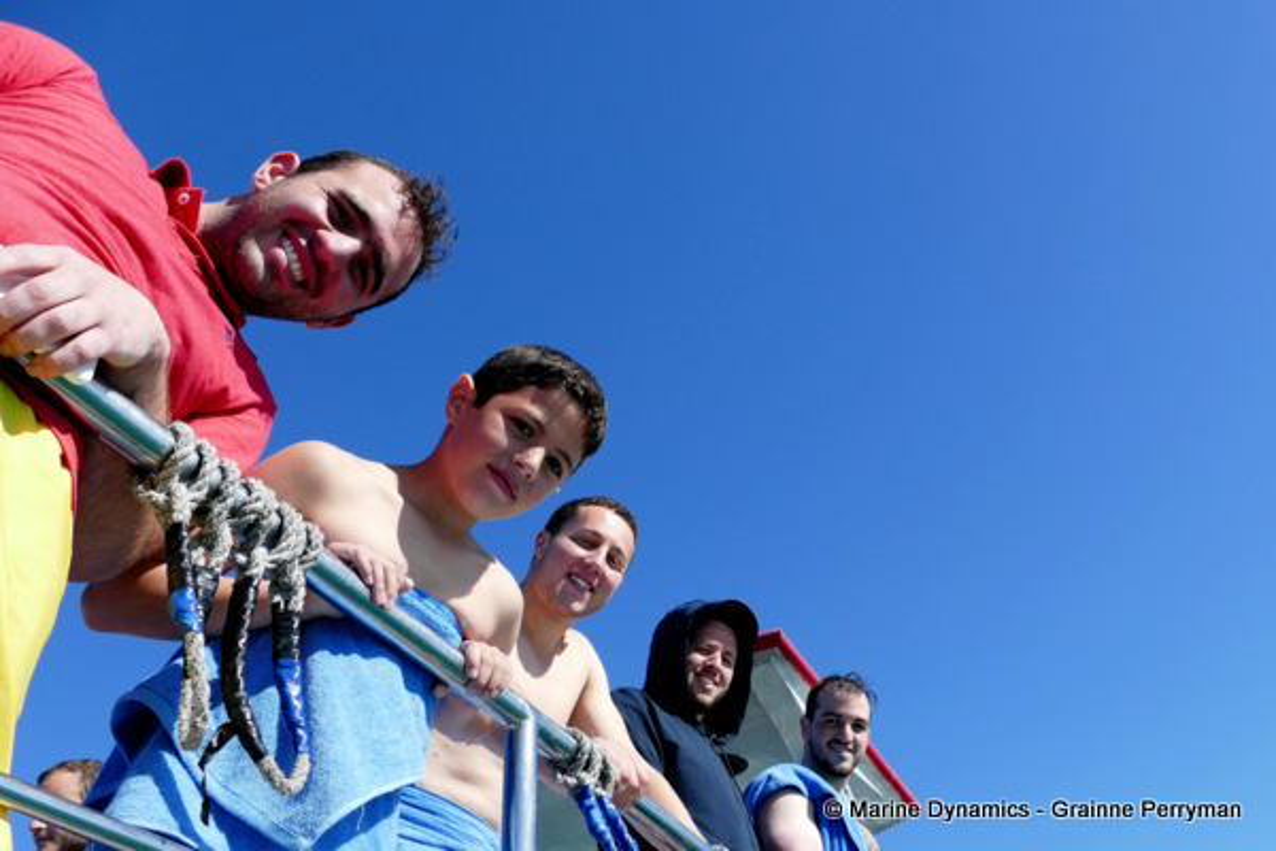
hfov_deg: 71.5
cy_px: 426
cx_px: 638
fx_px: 886
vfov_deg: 51.3
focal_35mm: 25
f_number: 2.8
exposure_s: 1/2000
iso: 125
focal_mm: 9.12
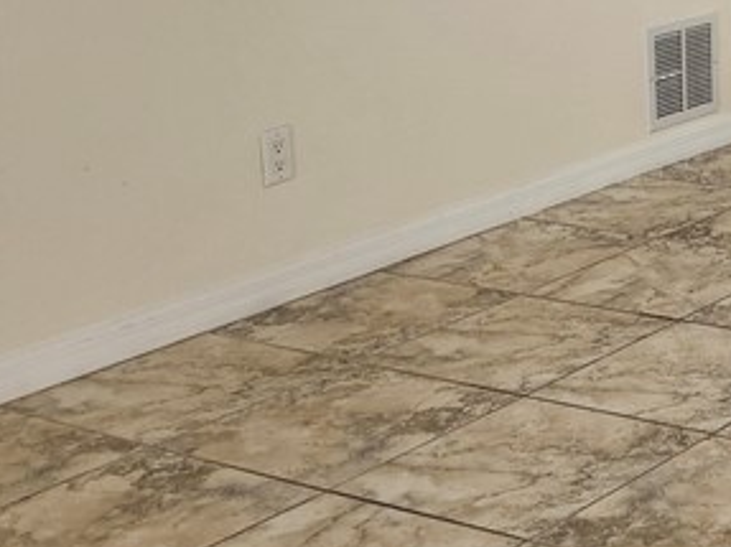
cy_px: -148
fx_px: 1731
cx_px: 1121
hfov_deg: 20.2
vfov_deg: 17.0
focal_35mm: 82
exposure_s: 1/120
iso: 160
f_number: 1.8
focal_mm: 5.54
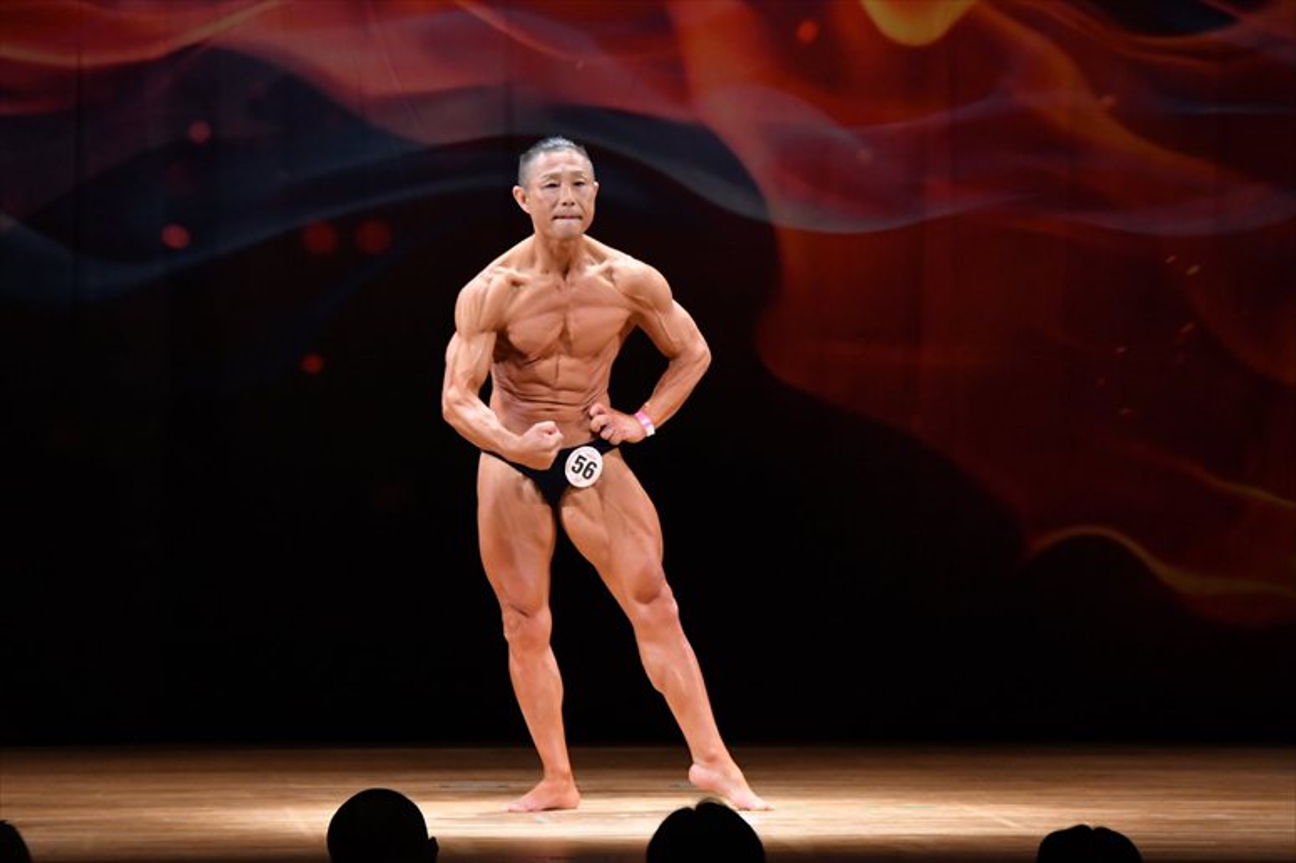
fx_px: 8096
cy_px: 432
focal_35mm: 225
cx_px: 648
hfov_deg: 9.2
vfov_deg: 6.1
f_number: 5.6
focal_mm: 150
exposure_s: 1/400
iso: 4000
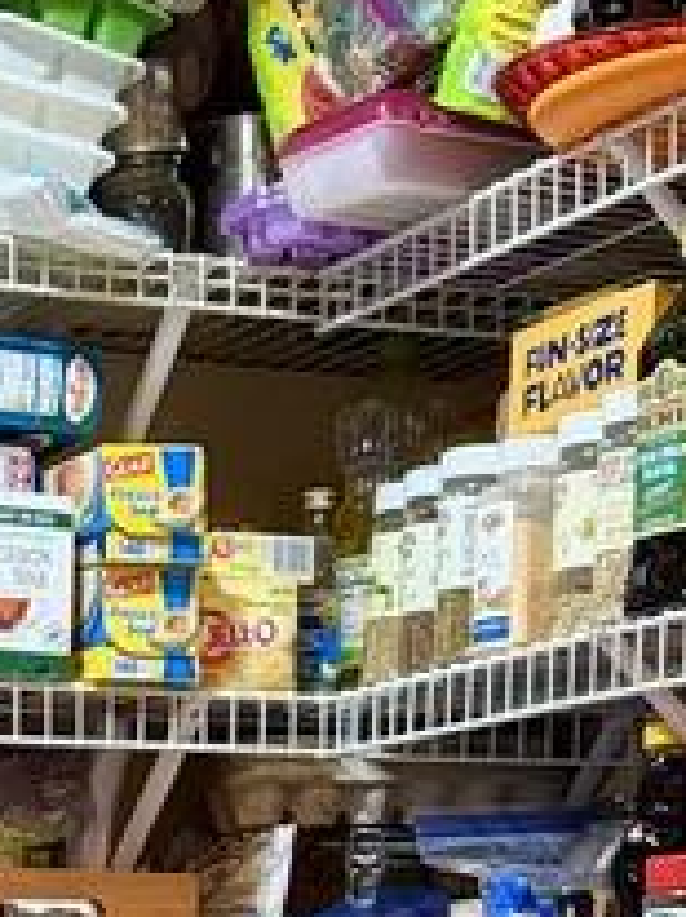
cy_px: 1369
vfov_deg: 15.3
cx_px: 31
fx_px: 3148
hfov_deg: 12.3
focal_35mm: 119
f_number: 1.78
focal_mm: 6.76
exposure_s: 1/60
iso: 640
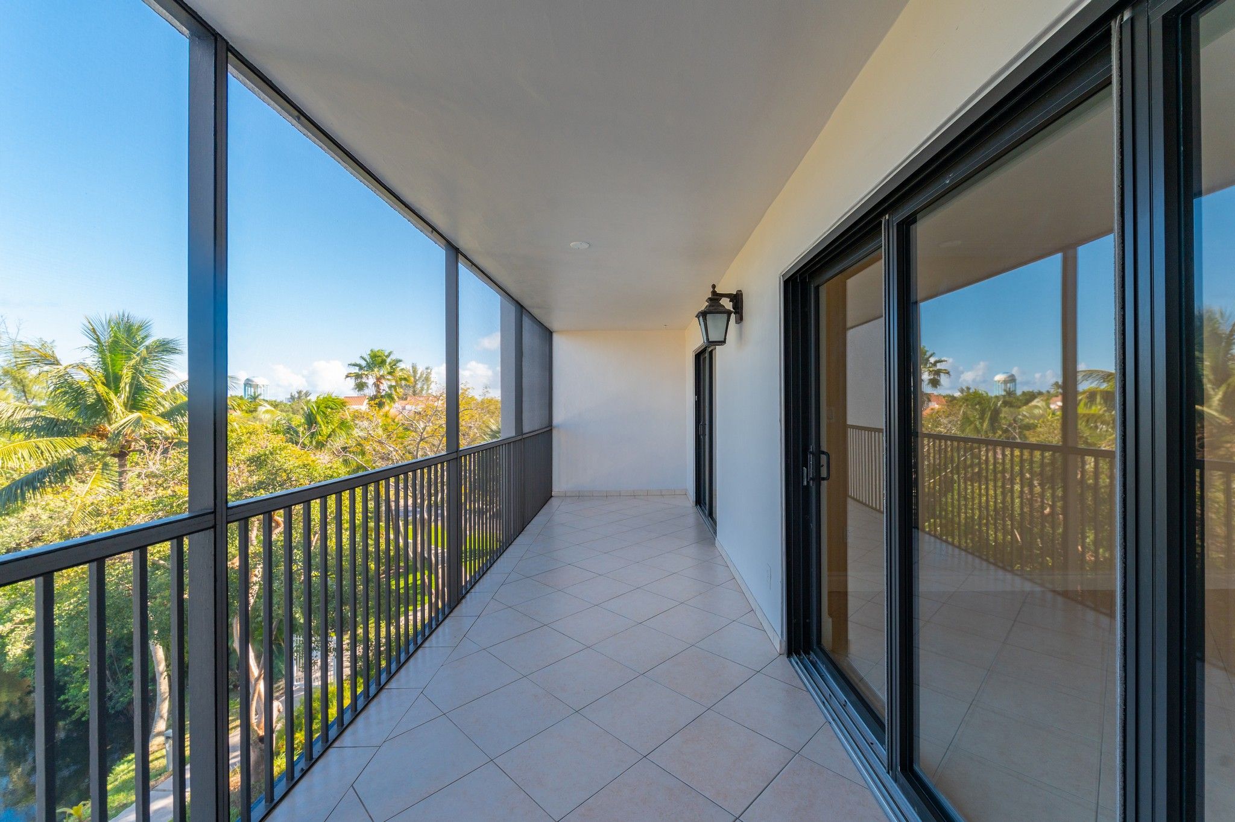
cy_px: 411
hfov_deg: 104.3
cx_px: 618
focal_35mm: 14
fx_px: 480
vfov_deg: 81.1
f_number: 7.1
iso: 320
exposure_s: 1/160
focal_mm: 14
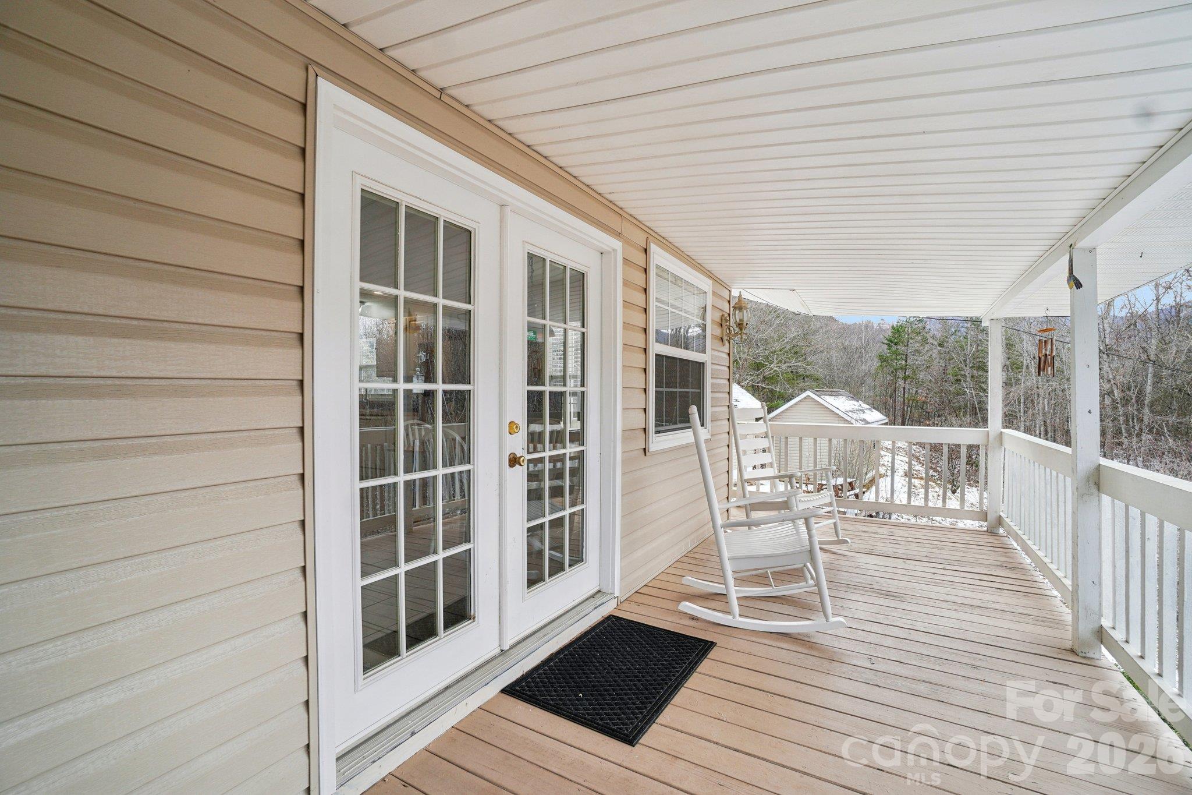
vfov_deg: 77.3
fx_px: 497
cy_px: 398
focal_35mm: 15
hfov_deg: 100.4
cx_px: 596
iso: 100
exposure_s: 1/50
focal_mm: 10
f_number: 8
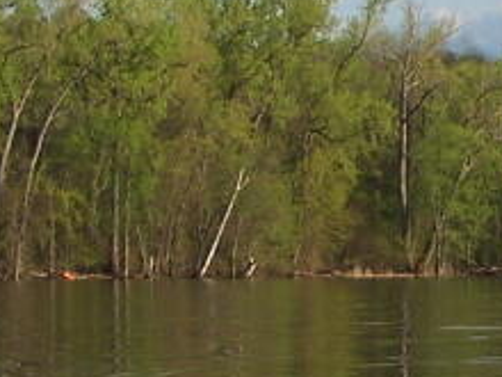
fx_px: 2567
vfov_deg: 8.4
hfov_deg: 10.8
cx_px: 751
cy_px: 281
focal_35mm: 177
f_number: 4
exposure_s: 1/640
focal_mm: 6.3
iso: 80
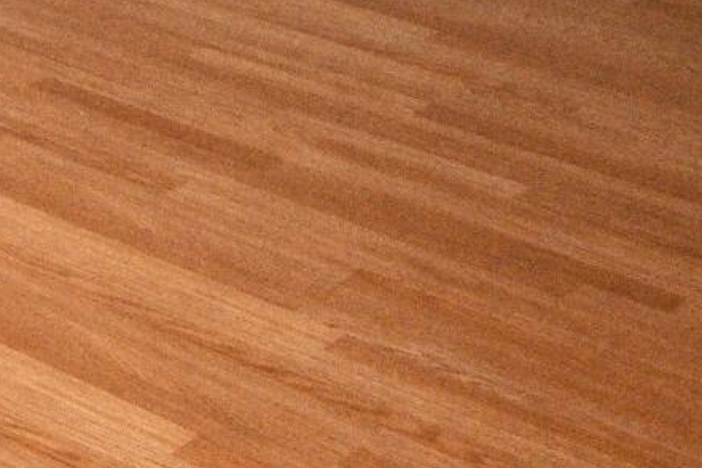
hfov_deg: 11.0
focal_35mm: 102
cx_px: -1480
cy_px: -723
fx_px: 1989
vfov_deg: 10.9
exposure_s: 1/125
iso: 1000
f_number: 4.5
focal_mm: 10
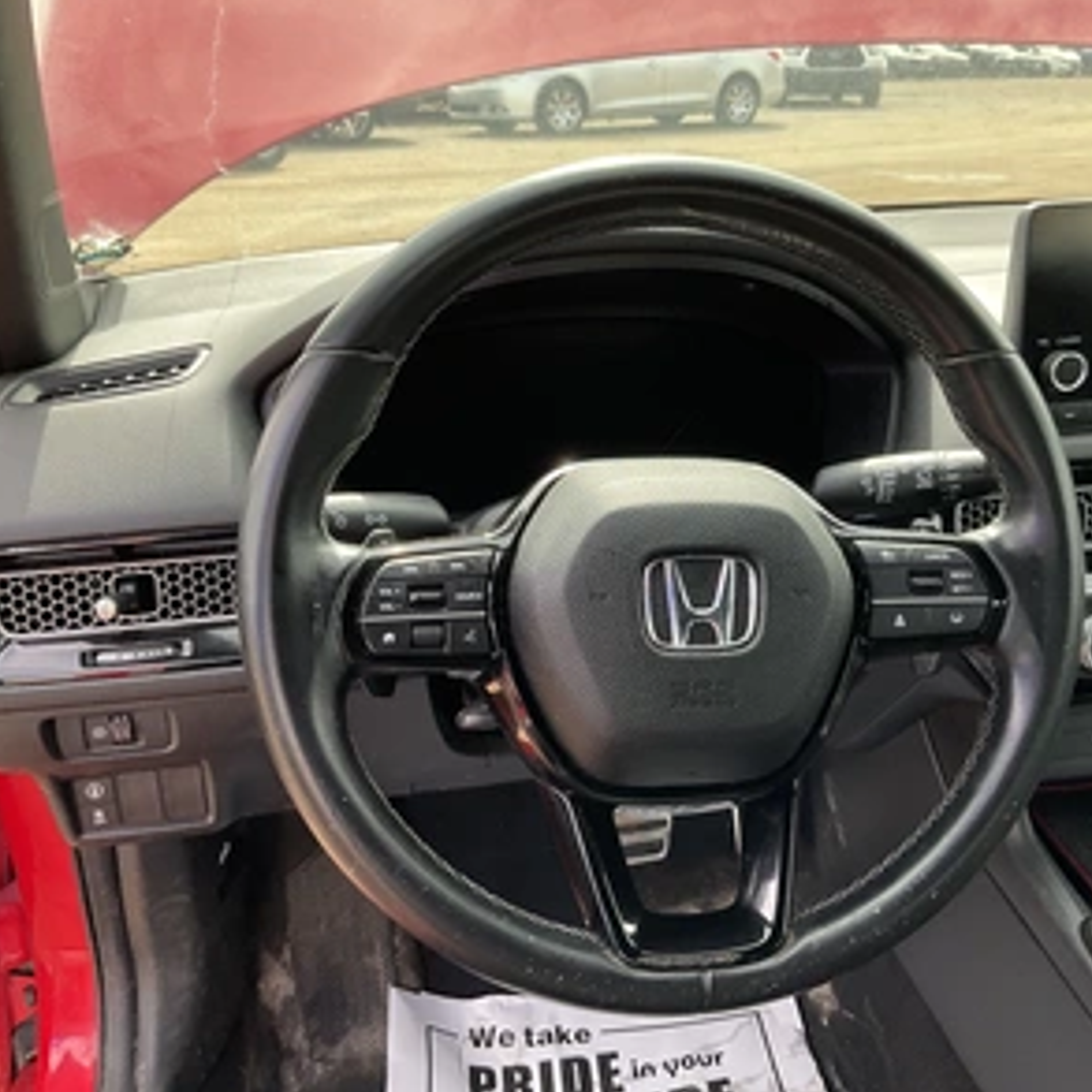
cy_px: 537
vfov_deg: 47.2
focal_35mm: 35
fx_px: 1249
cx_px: 645
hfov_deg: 47.0
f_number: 1.8
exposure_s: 1/140
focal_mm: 3
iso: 25
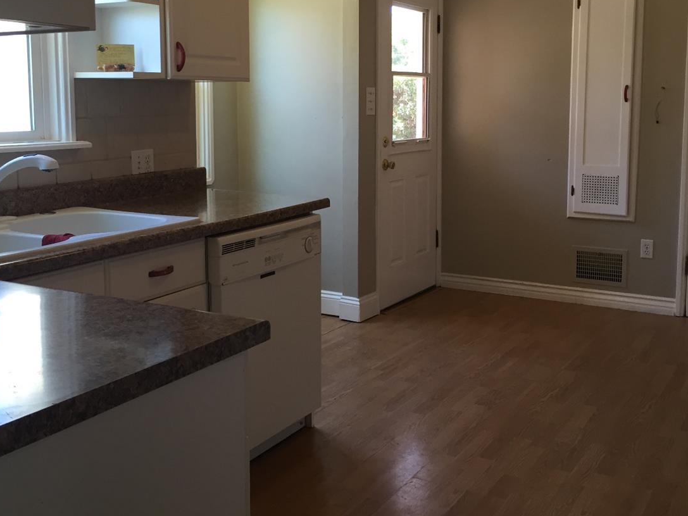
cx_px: 346
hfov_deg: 46.8
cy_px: 196
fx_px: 795
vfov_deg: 35.8
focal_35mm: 40
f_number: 2.2
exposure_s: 1/40
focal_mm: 4.15
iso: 32
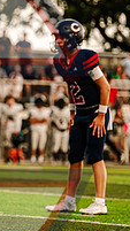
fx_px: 2685
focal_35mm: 438
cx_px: -159
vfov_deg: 4.9
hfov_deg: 2.8
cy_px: 122
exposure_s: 1/1000
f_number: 2.8
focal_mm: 145
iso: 1250
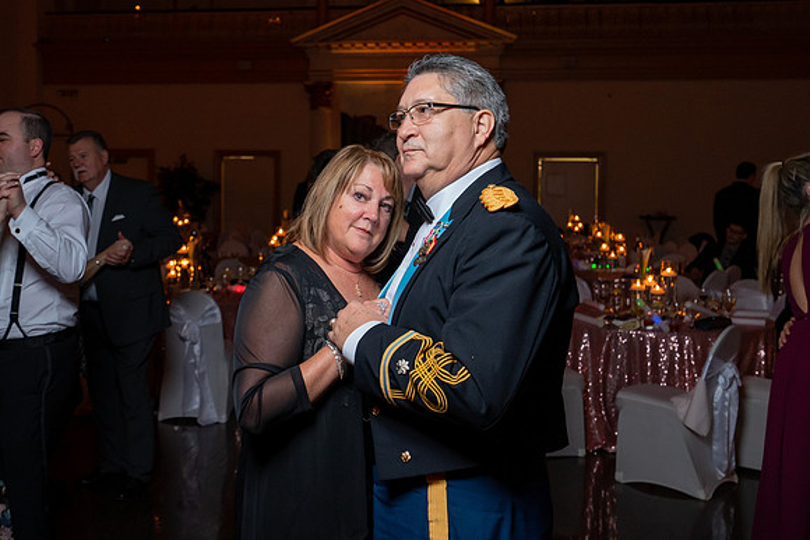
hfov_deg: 43.3
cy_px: 199
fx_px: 1016
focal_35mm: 45
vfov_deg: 29.7
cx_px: 343
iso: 2000
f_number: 4
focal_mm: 35
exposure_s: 1/200
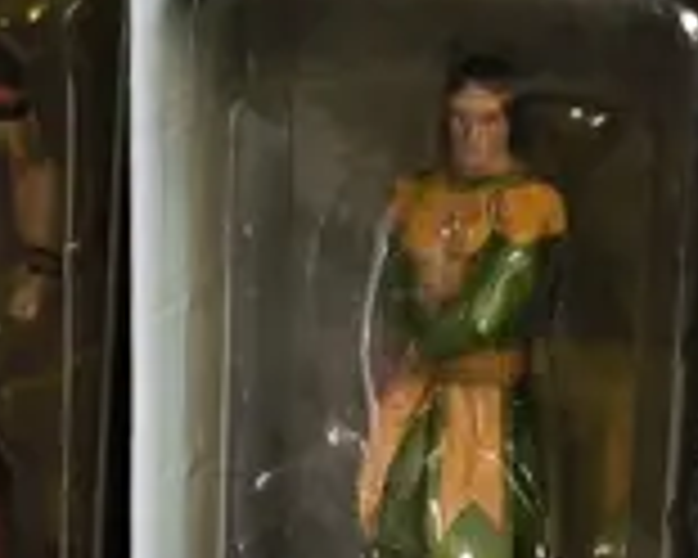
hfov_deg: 11.1
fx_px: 3595
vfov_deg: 8.7
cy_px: 824
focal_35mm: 174
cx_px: 351
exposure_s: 1/100
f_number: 2
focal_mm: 2.87
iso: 80
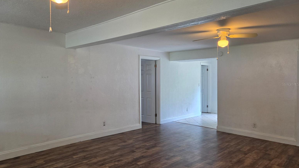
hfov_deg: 71.9
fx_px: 206
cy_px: 84
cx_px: 145
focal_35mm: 26
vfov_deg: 44.4
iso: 200
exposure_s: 1/120
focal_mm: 5.4
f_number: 1.8
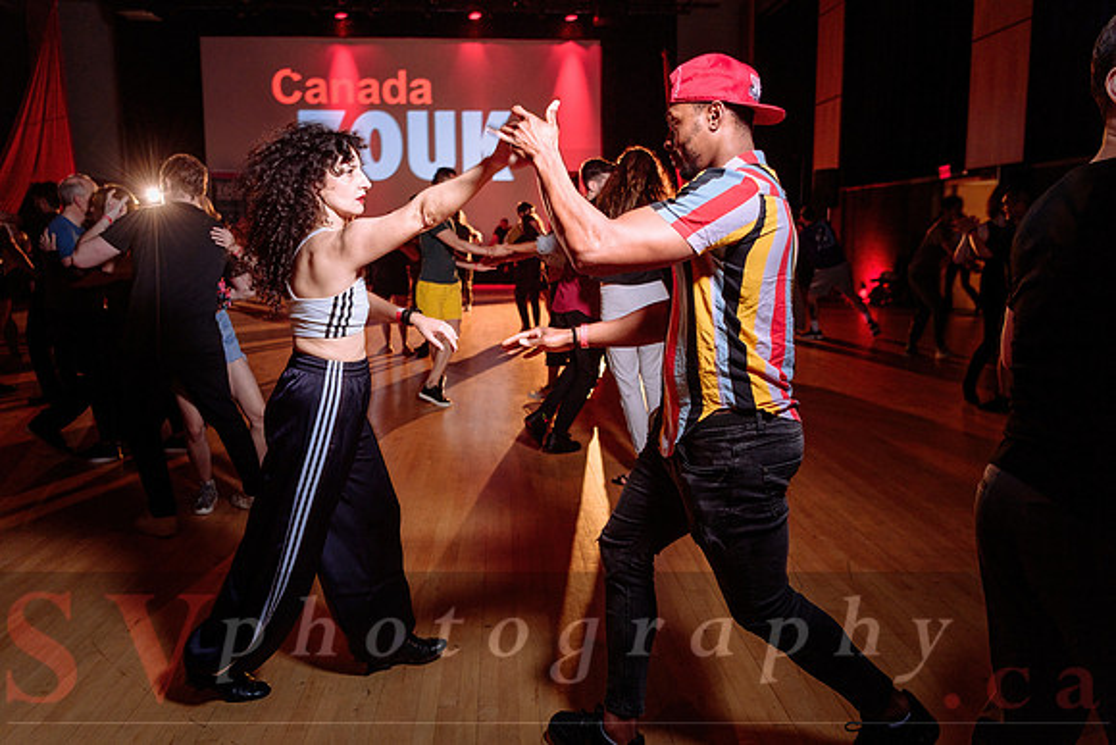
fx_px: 837
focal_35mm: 27
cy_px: 334
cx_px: 557
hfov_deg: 67.4
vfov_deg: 47.9
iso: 800
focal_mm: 24
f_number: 2.8
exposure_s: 1/60
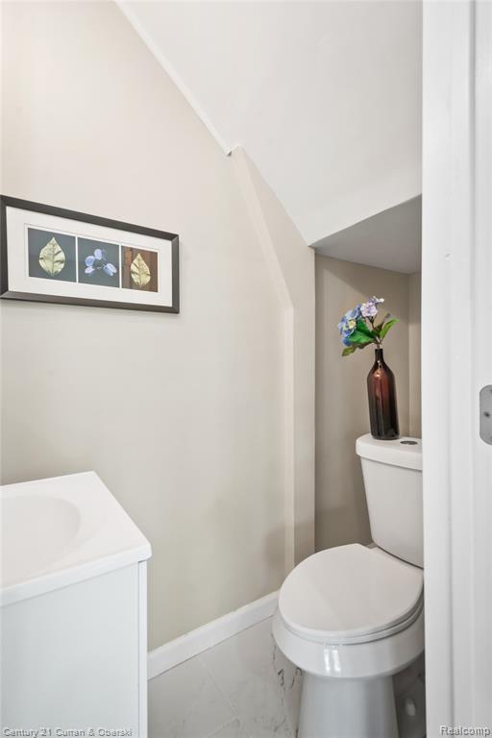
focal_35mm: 15
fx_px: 307
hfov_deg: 77.3
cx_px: 246
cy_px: 369
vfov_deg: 100.4
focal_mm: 10
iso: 400
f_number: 10
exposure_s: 1/5
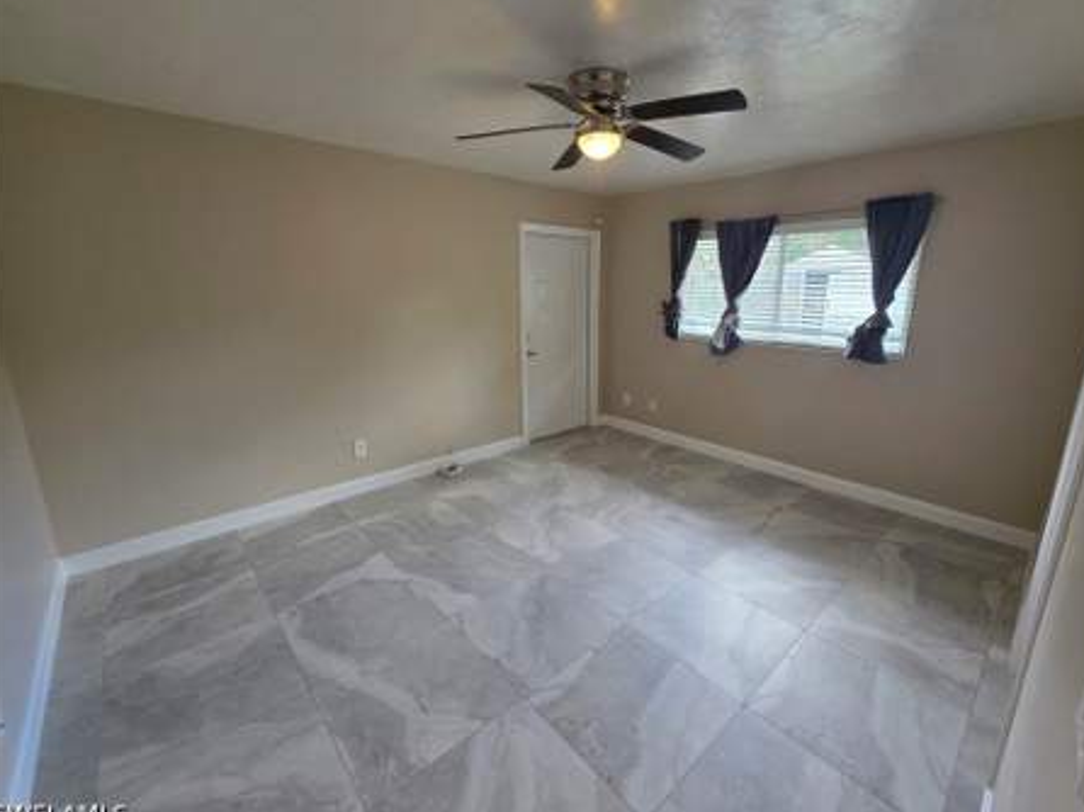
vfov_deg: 85.6
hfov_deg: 102.0
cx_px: 569
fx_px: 438
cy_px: 396
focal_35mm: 14
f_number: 1.9
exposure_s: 1/120
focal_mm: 2.2
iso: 160
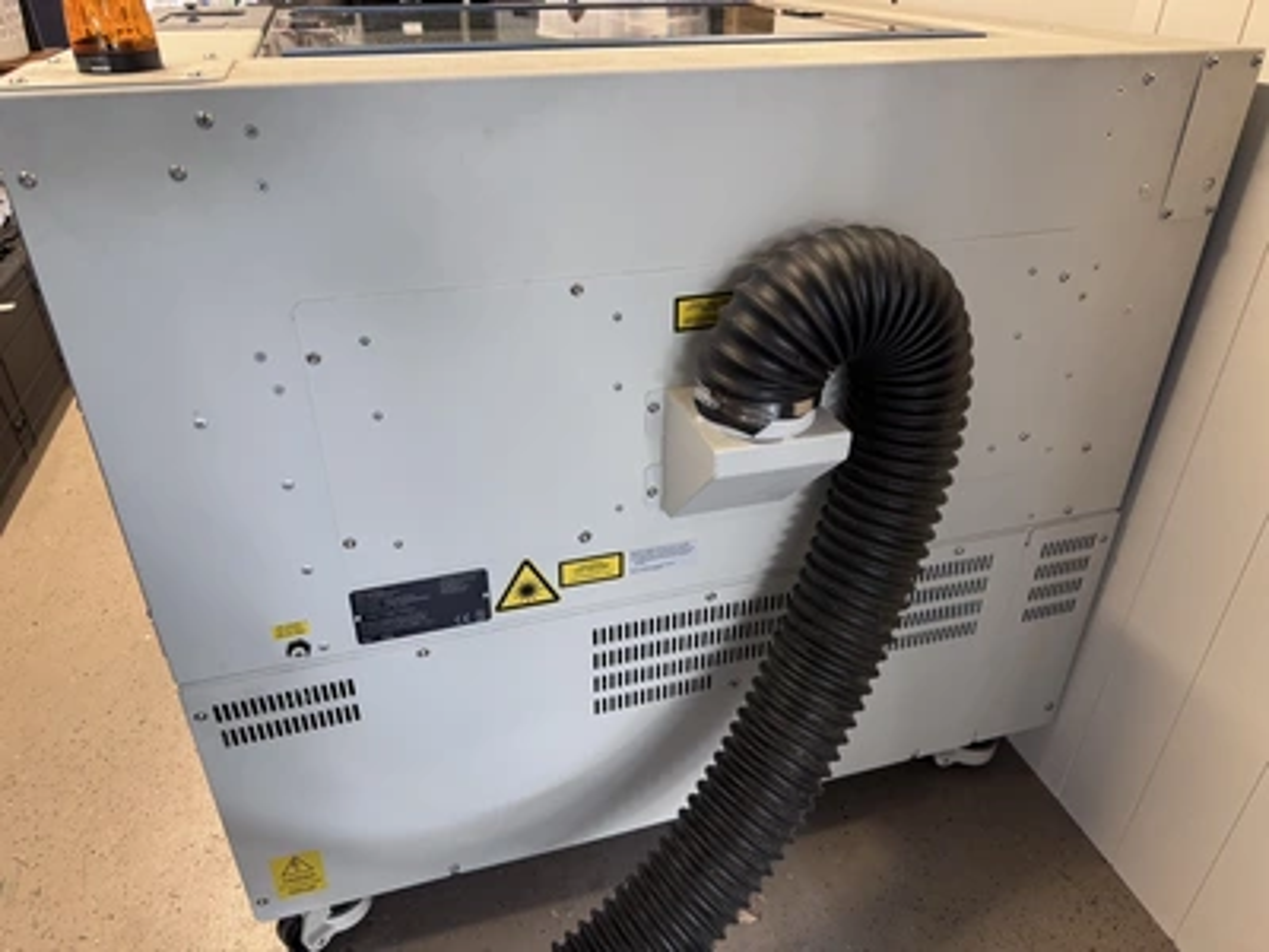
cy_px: 476
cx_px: 634
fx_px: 880
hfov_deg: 71.6
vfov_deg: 56.8
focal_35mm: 24
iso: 200
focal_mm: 6.76
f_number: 1.78
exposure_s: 1/120
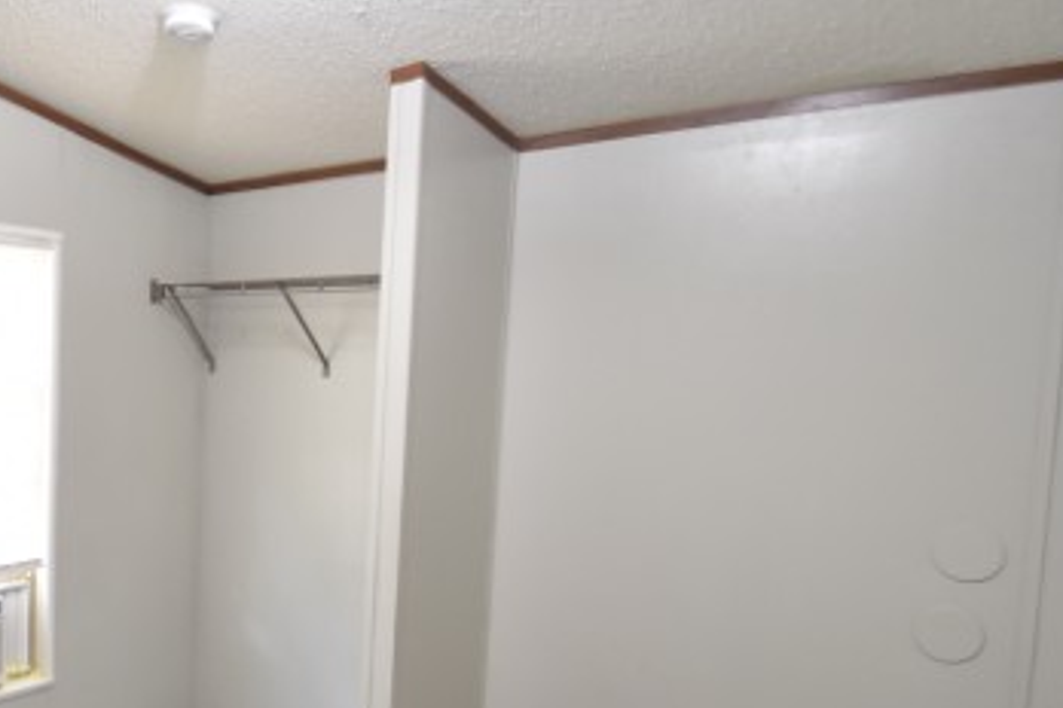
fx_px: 915
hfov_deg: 52.8
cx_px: 104
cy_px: 436
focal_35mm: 31
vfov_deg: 42.1
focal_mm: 10
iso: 800
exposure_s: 1/20
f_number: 3.5
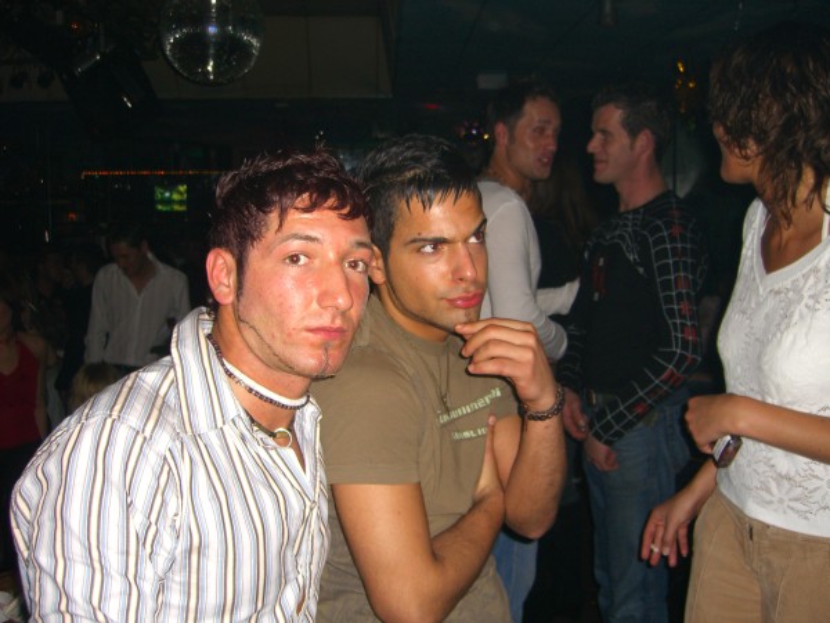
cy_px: 312
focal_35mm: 38
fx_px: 911
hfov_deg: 49.0
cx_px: 415
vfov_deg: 37.7
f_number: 2.8
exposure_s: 1/60
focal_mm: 7.9
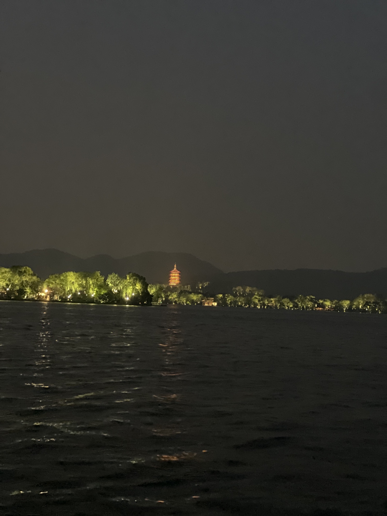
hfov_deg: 22.9
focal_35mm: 64
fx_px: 954
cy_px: 258
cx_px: 194
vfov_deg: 30.3
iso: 2000
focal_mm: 7.5
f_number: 2.2
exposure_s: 1/15
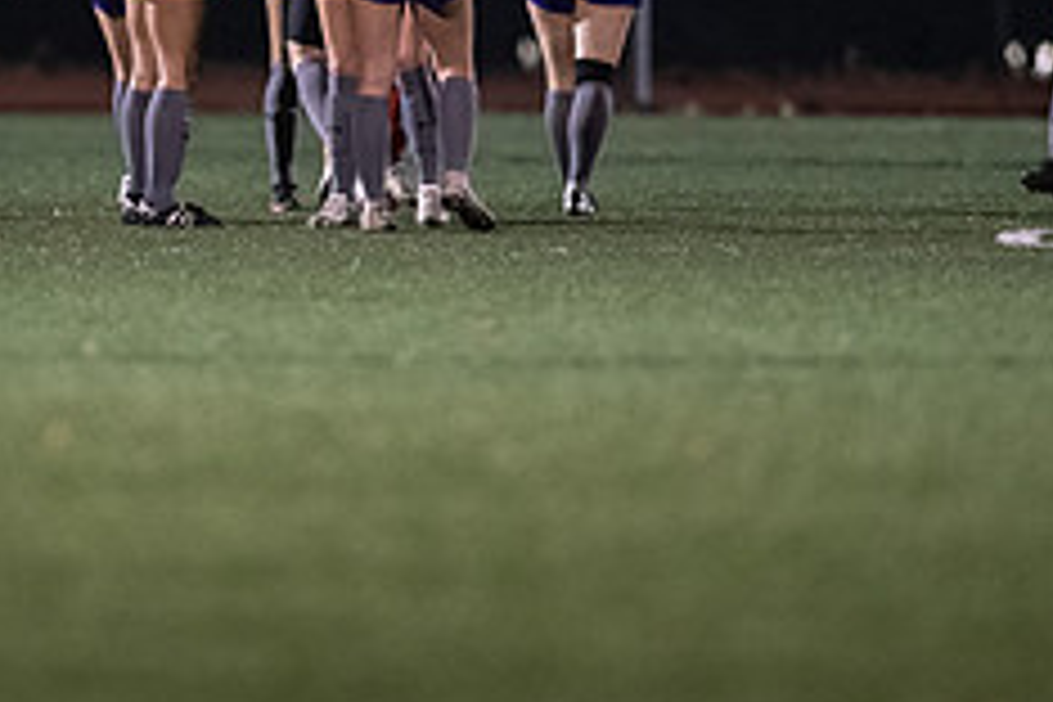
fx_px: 21731
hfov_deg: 2.8
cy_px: -92
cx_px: 212
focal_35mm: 743
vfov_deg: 1.8
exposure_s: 1/1000
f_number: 2.8
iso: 8000
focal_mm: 300
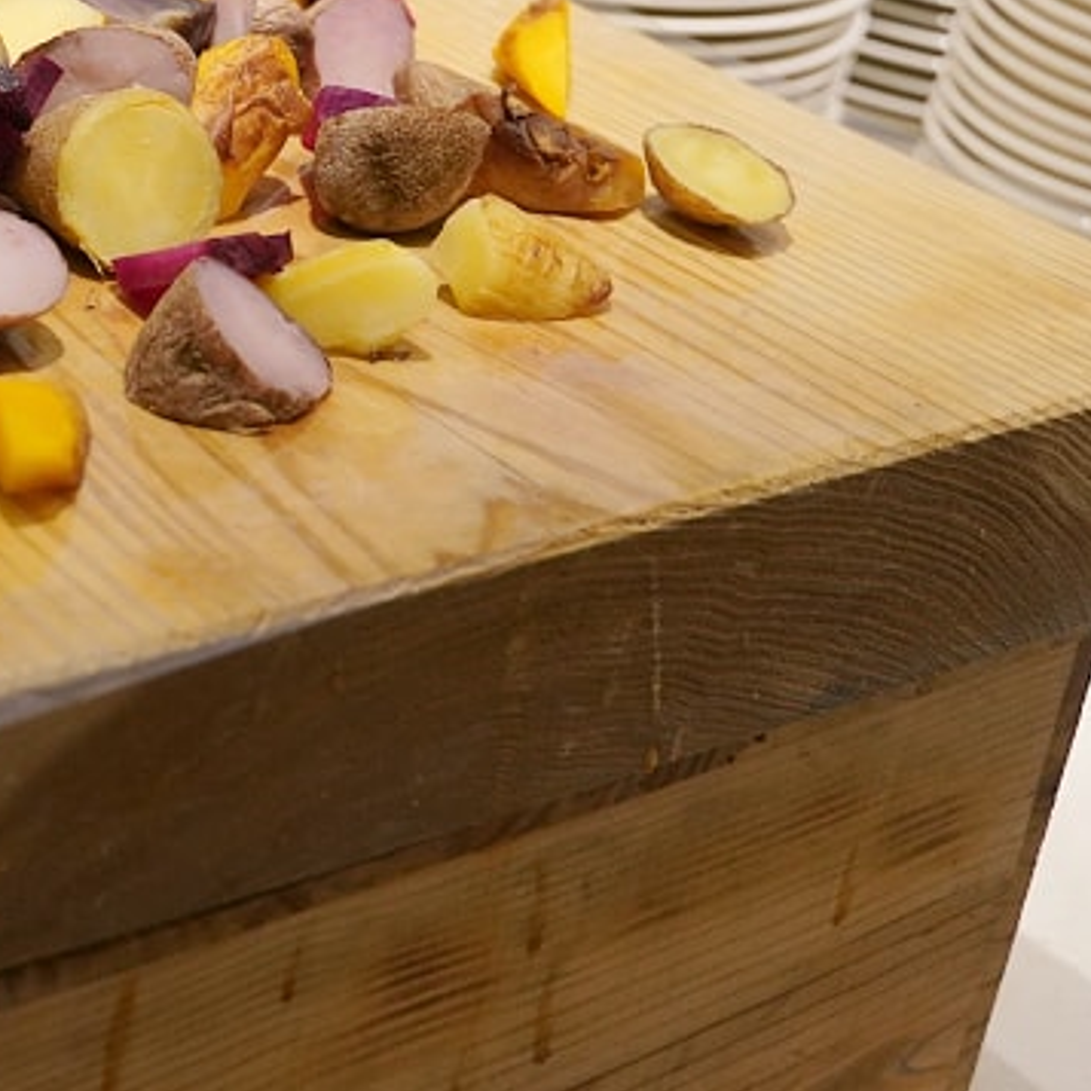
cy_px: 138
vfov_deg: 21.2
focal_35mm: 80
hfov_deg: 19.8
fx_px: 2853
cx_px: -364
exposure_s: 1/160
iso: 1600
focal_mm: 28
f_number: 4
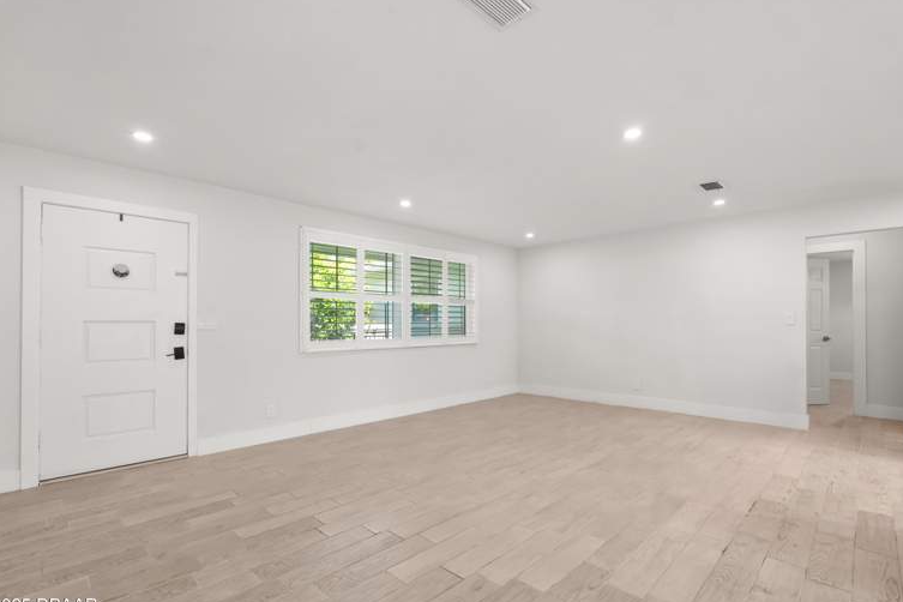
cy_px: 314
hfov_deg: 91.5
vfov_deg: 68.8
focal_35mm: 18
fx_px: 440
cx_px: 456
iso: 1600
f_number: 7.1
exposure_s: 1/40
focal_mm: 16.5
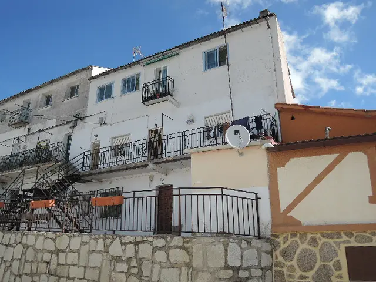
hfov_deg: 58.4
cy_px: 141
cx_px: 188
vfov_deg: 45.4
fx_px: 337
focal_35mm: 31
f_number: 3.2
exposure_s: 1/125
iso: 80
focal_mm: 6.6
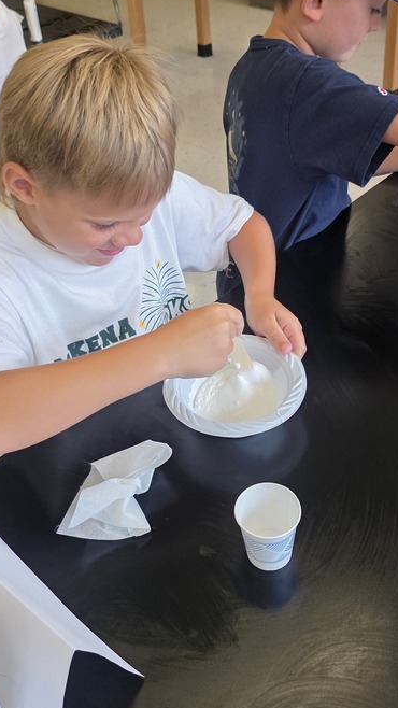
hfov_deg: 30.3
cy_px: 251
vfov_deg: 50.9
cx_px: 247
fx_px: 732
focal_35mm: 39
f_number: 1.7
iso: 125
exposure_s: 1/120
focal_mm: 6.3
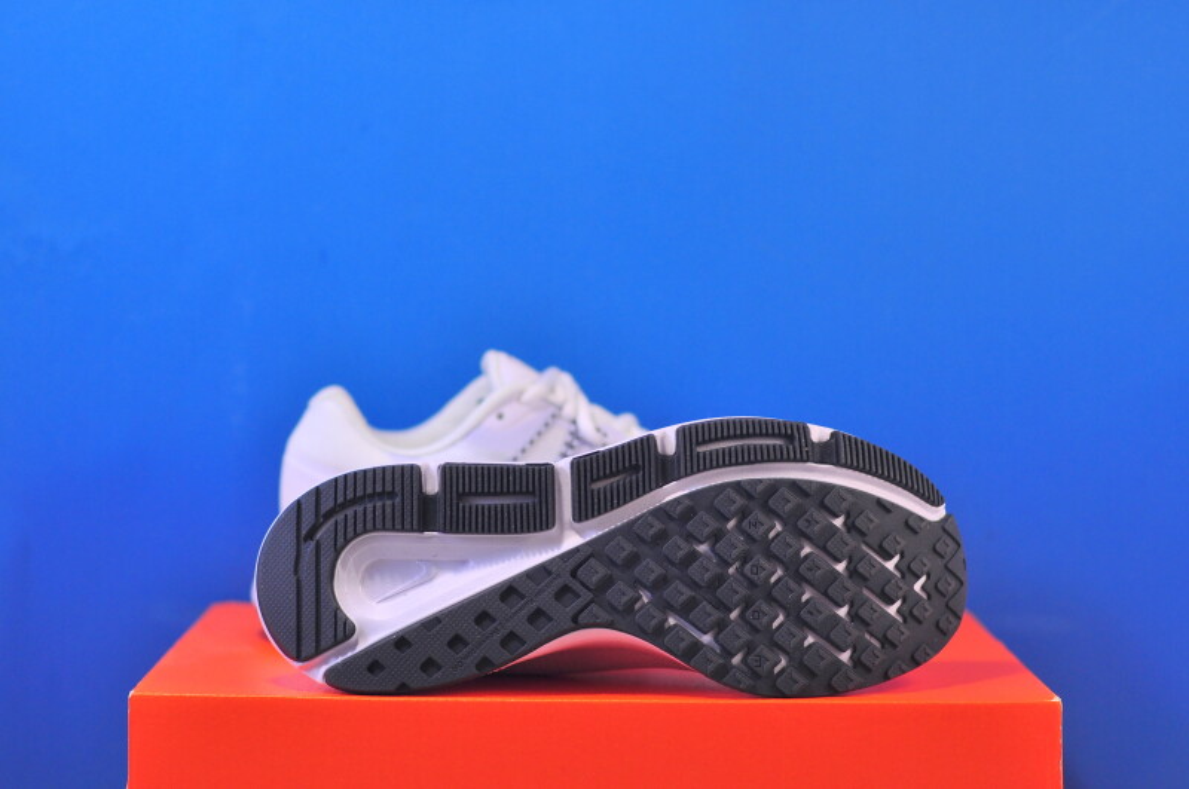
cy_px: 394
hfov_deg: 27.0
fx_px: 2474
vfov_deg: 18.1
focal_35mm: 75
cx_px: 594
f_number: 2.5
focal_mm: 50
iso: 250
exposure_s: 1/320
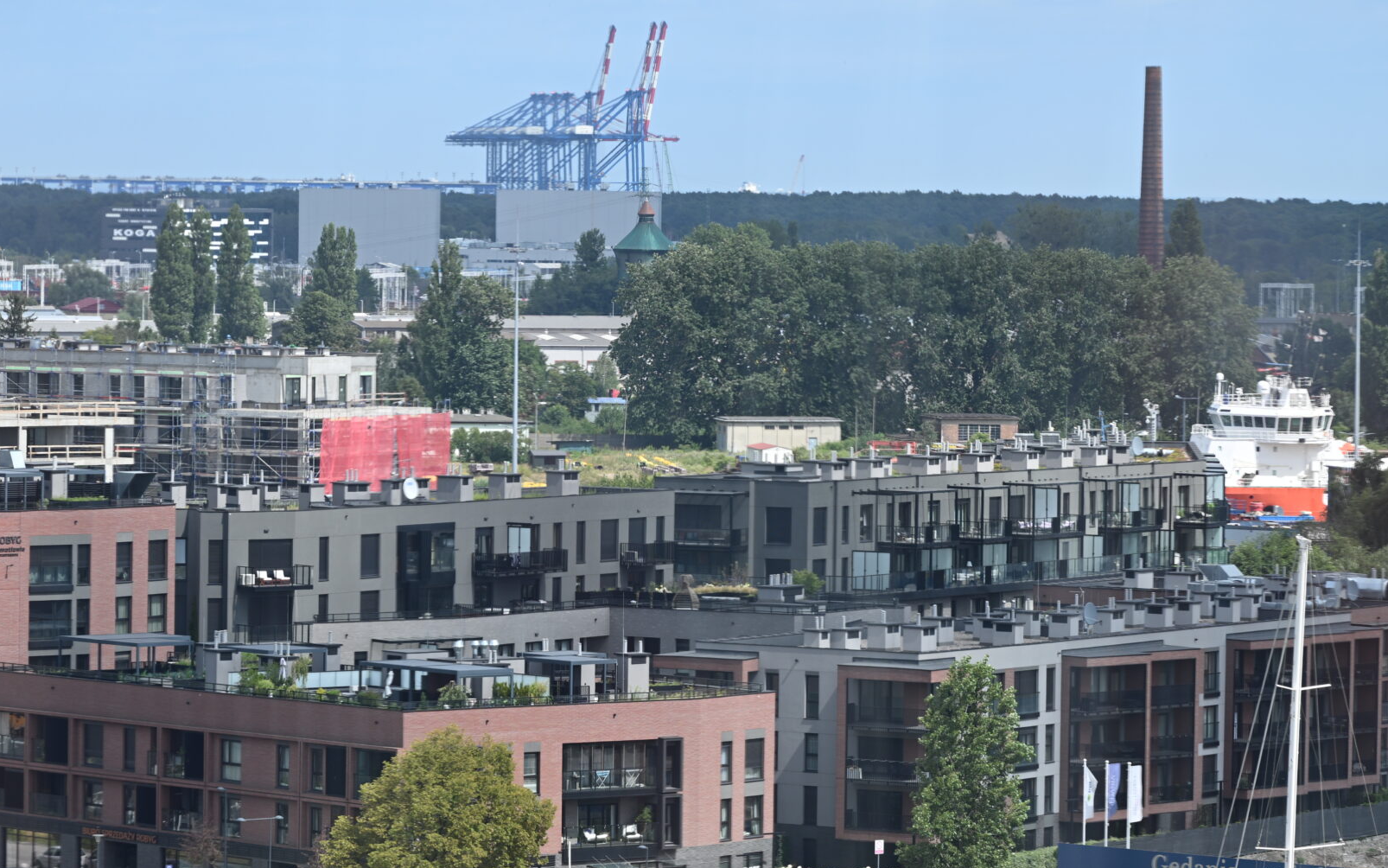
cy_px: 620
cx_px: 659
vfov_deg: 6.7
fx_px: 7377
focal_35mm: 195
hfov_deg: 10.7
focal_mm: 120
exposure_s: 1/500
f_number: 5.6
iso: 100
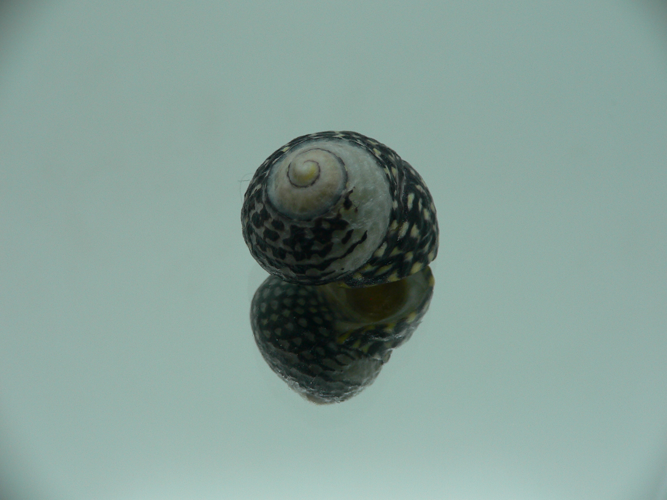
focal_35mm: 35
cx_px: 334
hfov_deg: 52.6
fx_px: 674
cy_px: 250
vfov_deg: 40.7
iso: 80
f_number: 2.8
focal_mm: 4.6
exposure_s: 1/60
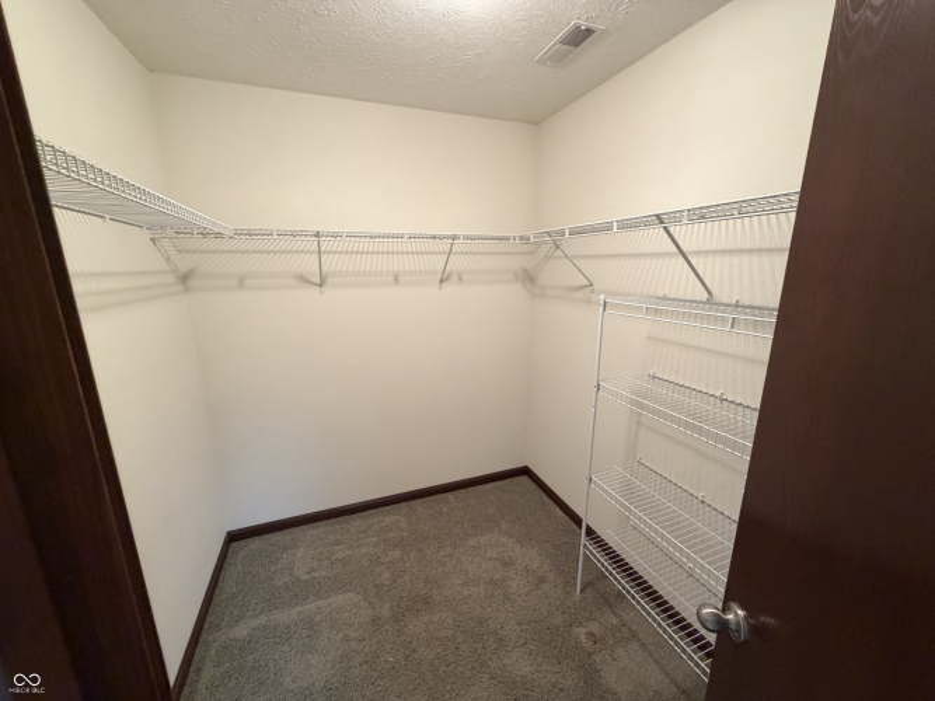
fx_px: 378
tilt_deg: -12.5
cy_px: 350
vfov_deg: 85.7
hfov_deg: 102.1
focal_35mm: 14
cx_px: 468
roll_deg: +1.5
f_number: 2.2
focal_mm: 2.22
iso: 320
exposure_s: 1/60
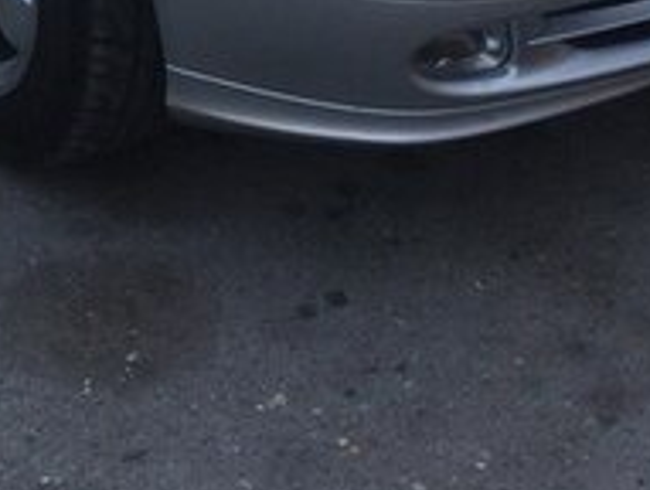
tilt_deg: -20.9
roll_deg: -0.2
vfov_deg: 13.8
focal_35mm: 100
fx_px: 1881
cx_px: 187
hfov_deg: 19.5
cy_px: -277
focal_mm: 4.15
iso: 32
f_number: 2.2
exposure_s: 1/348
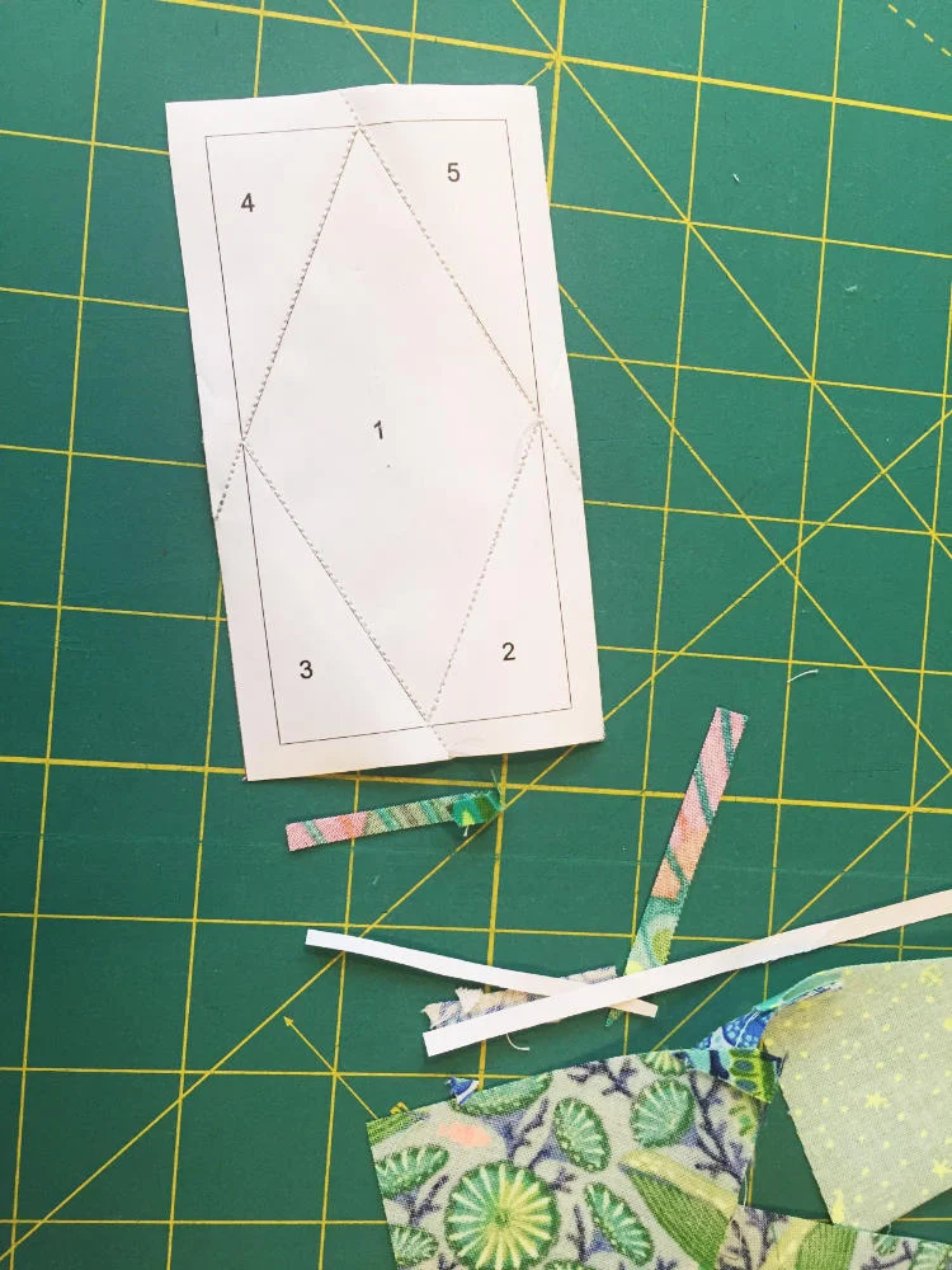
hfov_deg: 48.2
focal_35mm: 29
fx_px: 1063
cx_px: 476
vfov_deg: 61.7
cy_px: 635
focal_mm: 4.2
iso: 64
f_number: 2.2
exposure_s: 1/33
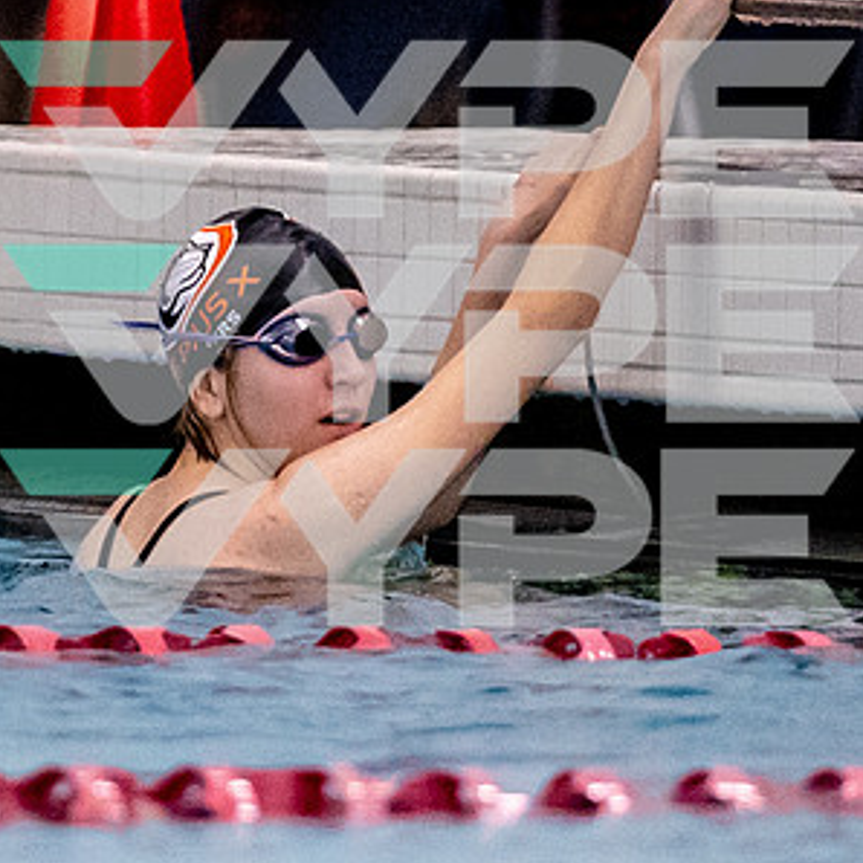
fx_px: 29362
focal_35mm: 1041
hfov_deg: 1.7
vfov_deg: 1.7
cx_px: 446
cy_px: 340
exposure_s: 1/1600
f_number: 2.8
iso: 6400
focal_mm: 200
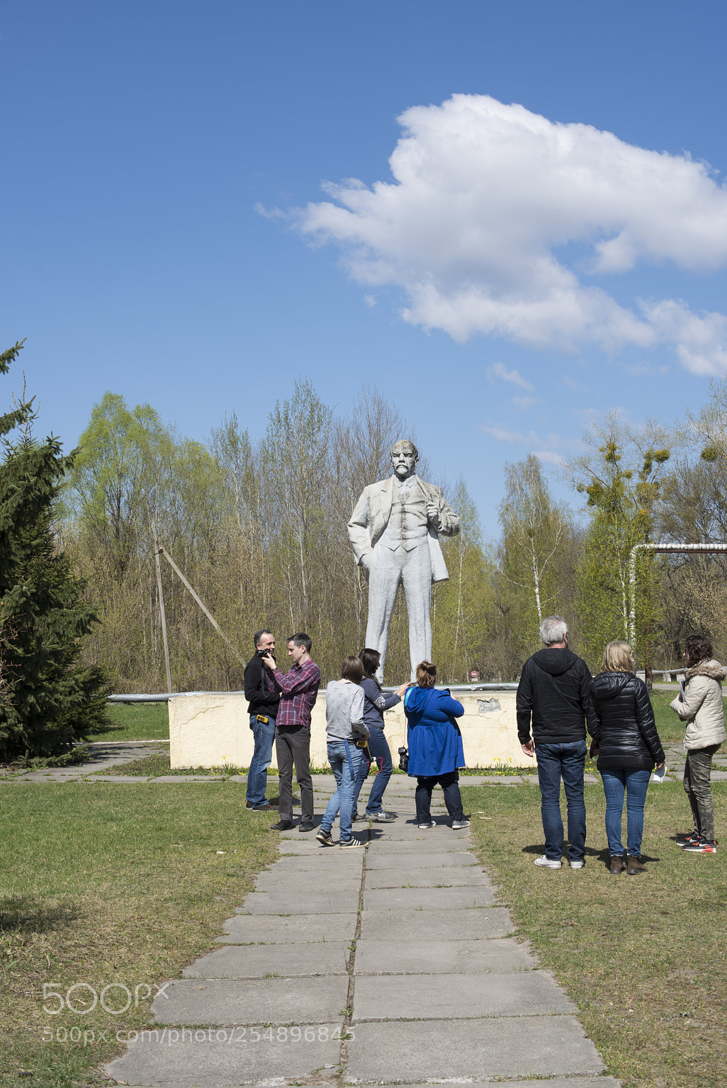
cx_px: 364
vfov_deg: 39.6
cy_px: 544
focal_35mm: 50
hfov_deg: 27.0
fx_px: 1513
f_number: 16
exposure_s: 1/100
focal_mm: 50
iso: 100
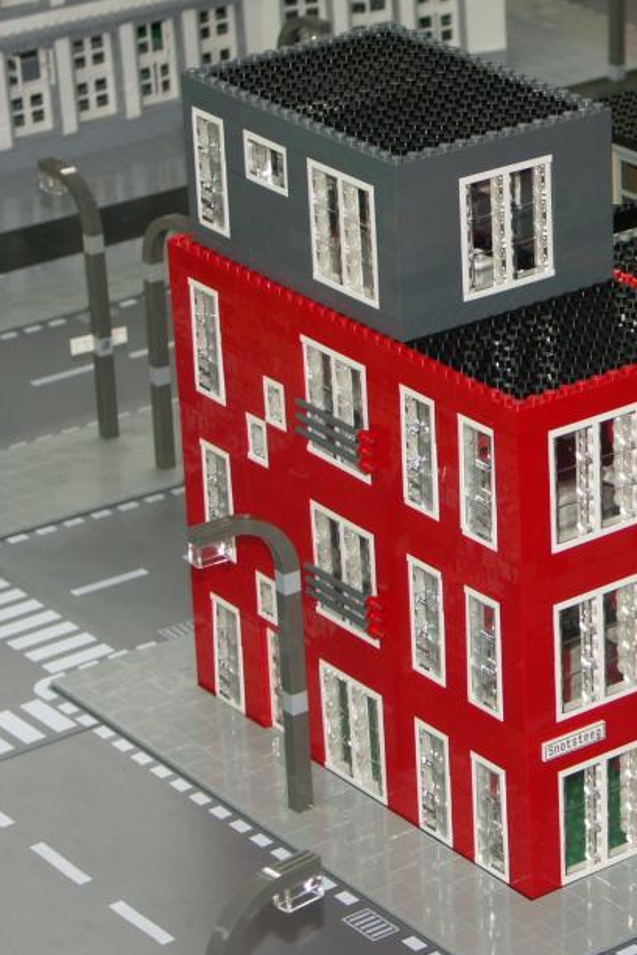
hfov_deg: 9.8
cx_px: 706
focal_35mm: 139
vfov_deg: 14.8
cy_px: 422
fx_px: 3687
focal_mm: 20.4
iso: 100
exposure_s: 1/80
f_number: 3.2
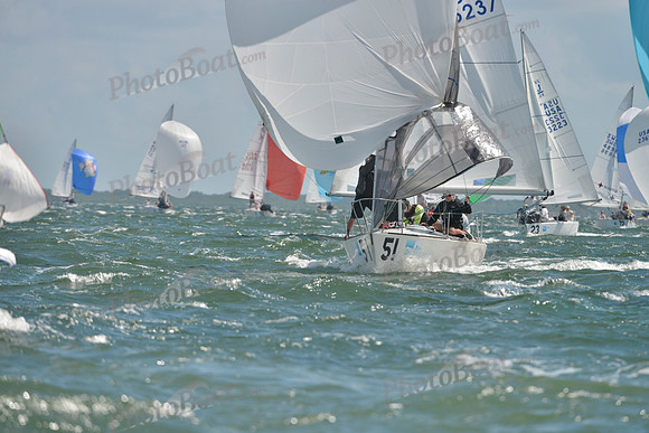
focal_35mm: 400
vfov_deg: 3.4
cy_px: 216
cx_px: 324
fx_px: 7212
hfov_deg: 5.2
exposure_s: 1/1000
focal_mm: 400
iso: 200
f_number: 8
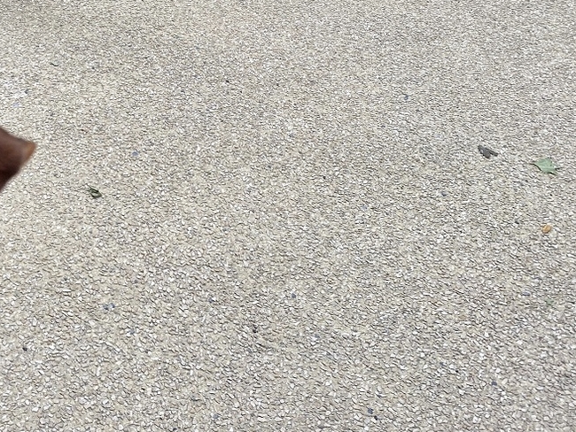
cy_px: 104
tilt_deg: -33.7
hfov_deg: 36.9
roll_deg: +0.5
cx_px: 49
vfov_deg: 29.8
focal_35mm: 48
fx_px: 799
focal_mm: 4.25
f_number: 1.8
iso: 32
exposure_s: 1/323
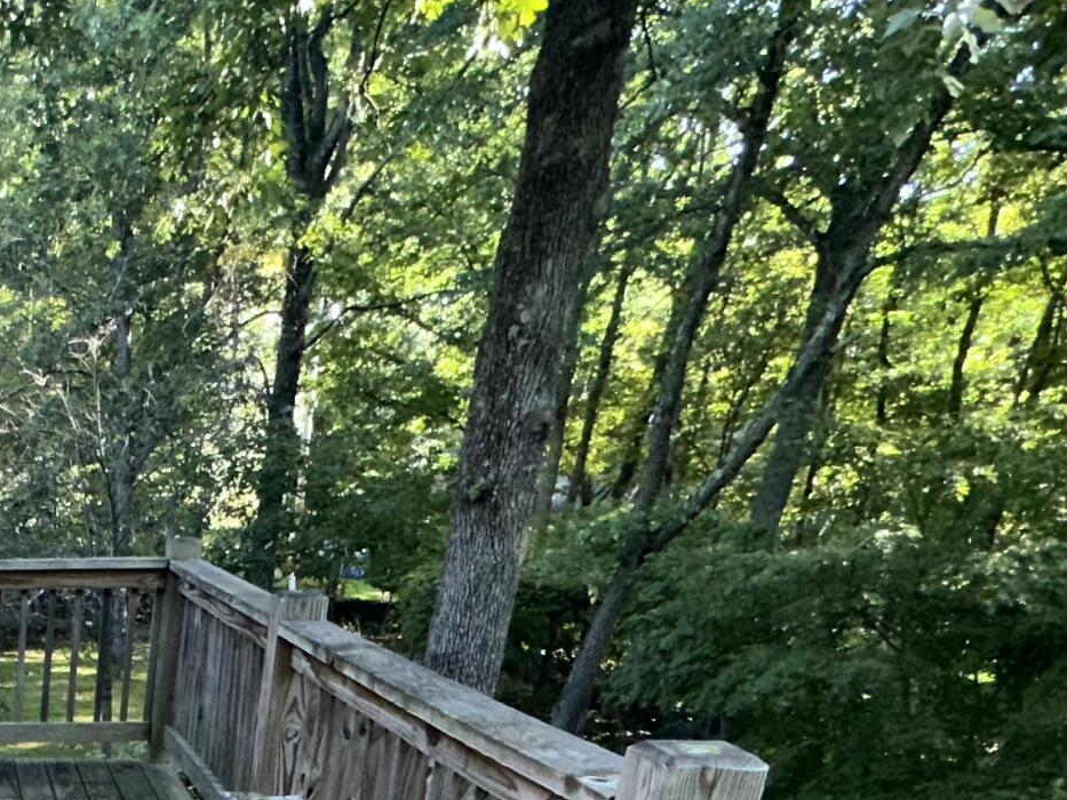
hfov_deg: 34.6
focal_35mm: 45
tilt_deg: -26.3
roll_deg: +1.5
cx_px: -177
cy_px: 1147
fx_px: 1387
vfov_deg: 25.5
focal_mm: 2.22
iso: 64
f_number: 2.2
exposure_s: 1/122
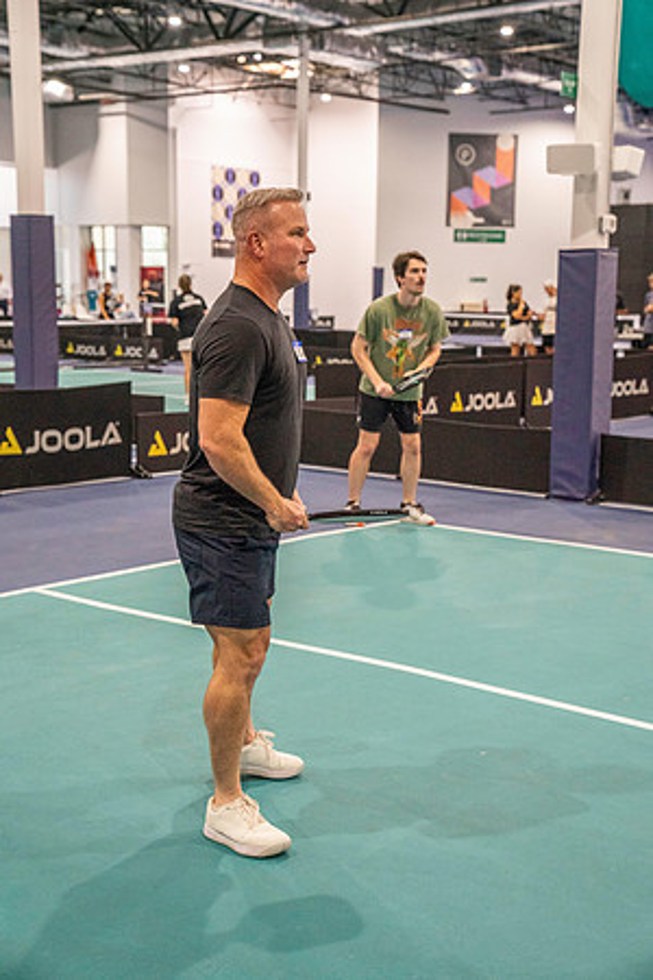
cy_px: 490
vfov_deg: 36.9
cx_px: 326
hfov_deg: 25.1
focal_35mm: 54
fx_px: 1469
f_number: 4
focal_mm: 54
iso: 8000
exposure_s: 1/800
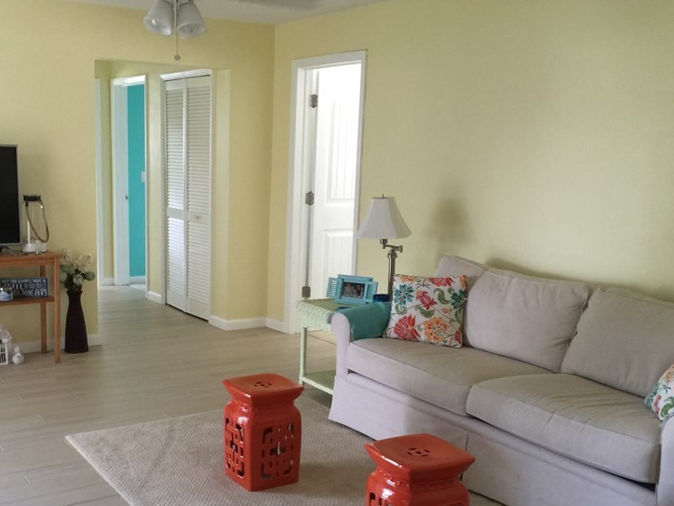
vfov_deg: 35.0
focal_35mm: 41
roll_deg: -2.6
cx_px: 266
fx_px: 798
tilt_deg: -10.3
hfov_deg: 45.5
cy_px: 308
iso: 80
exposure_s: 1/15
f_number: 2.2
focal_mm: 4.15
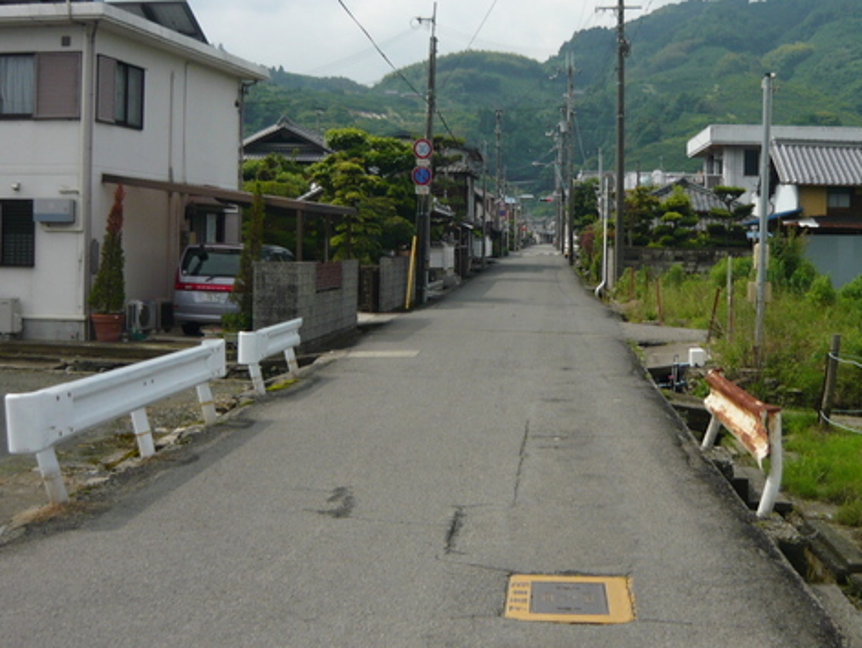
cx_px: 533
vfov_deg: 29.6
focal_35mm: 49
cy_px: 241
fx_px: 1221
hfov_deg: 38.7
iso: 100
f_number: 8
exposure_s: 1/200
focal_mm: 5.5
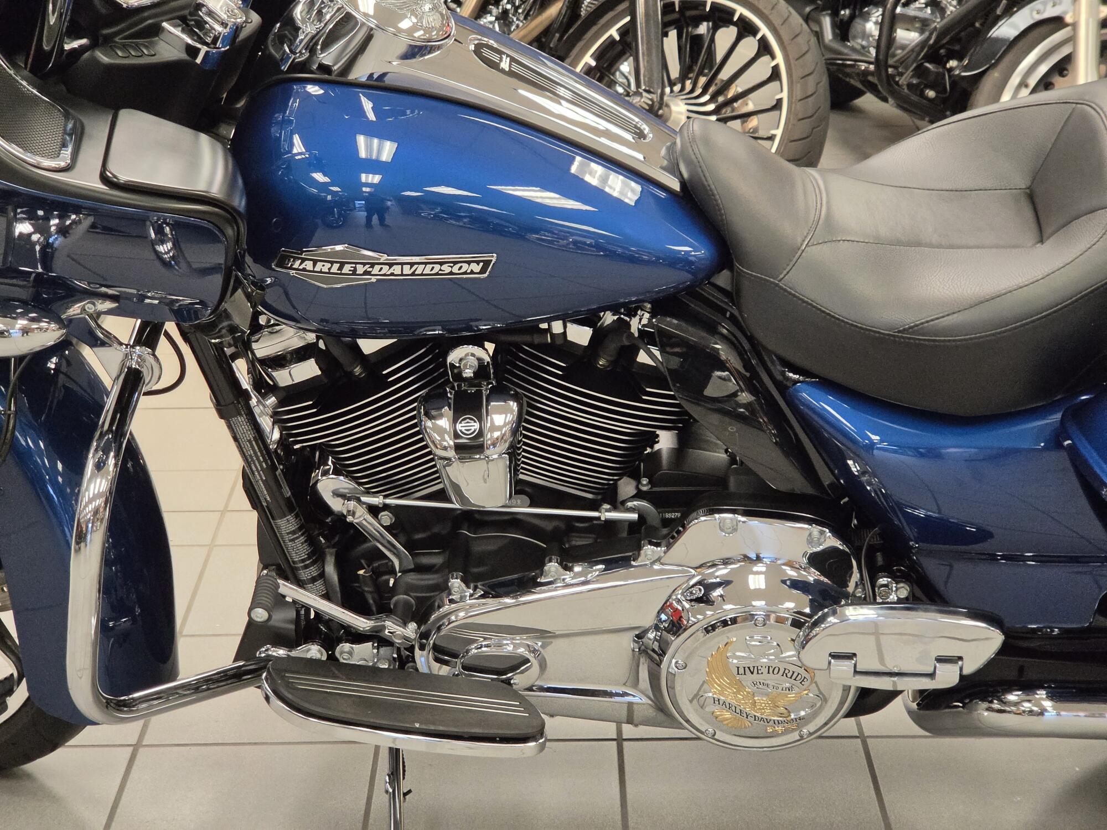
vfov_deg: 21.3
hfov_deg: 28.2
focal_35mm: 69
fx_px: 2207
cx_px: 554
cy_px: 415
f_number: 2.4
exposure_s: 1/120
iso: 400
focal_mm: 7
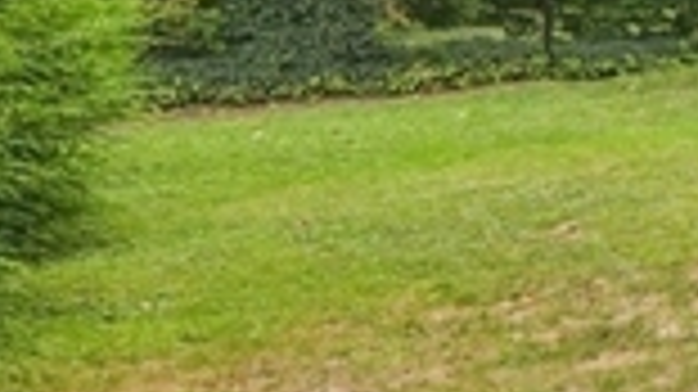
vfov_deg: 12.2
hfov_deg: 14.9
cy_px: -43
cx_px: 1617
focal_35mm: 97
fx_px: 1794
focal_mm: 14
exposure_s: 1/200
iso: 640
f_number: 9
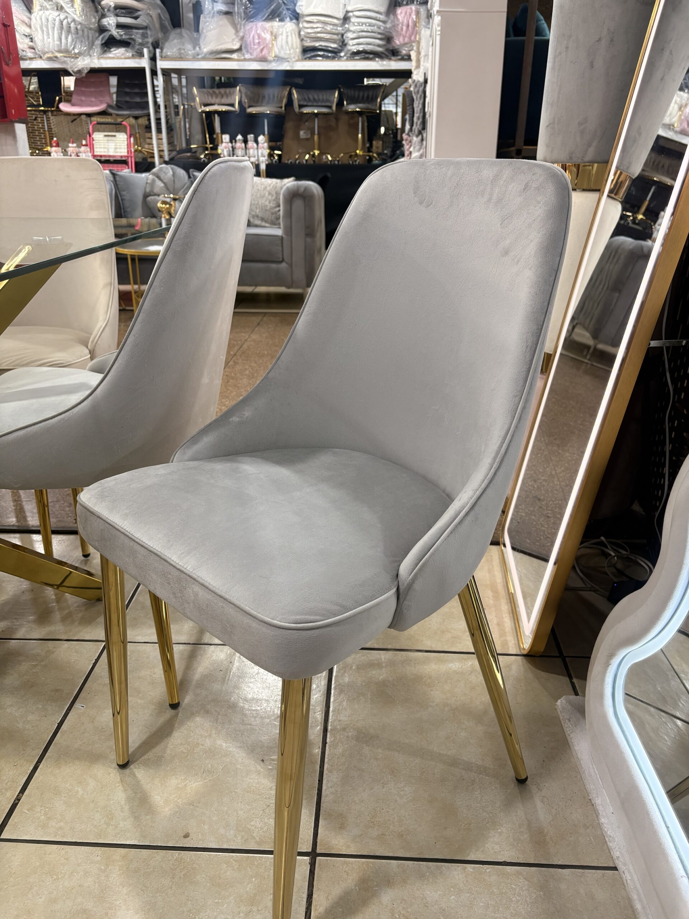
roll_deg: +0.0
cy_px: 460
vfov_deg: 67.3
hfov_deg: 53.1
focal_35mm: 26
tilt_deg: -22.7
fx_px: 690
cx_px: 344
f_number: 1.6
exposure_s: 1/100
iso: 100
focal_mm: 5.96
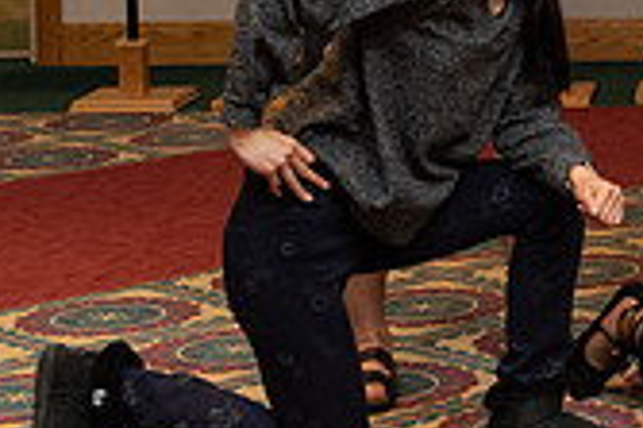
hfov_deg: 13.3
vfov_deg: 9.3
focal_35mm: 146
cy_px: -71
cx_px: 970
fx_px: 2605
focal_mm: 42
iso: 2000
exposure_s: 1/200
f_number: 5.6
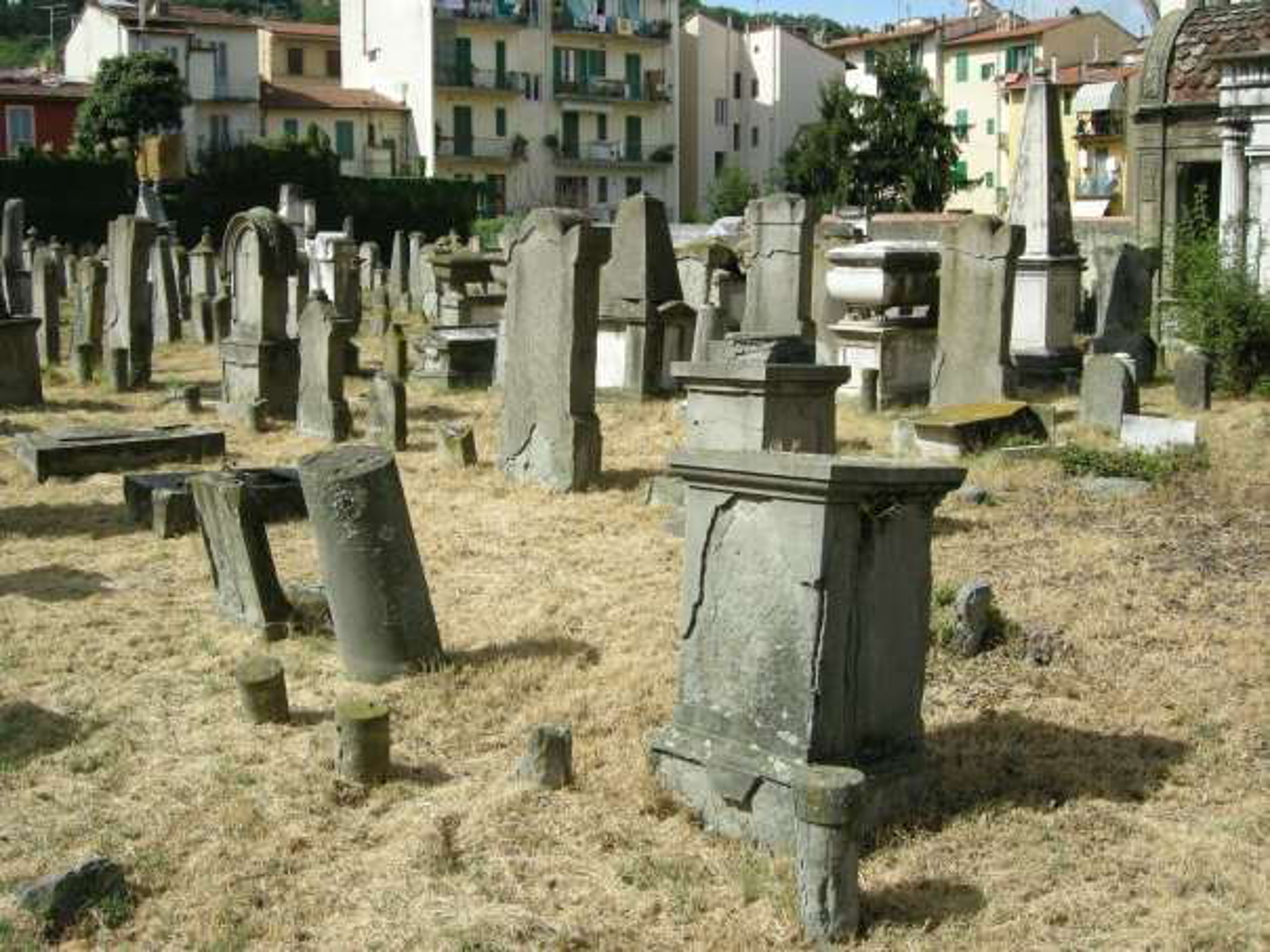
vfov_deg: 39.7
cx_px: 635
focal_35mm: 36
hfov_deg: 51.4
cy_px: 476
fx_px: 1321
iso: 64
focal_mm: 7.5
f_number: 5.4
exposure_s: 1/260
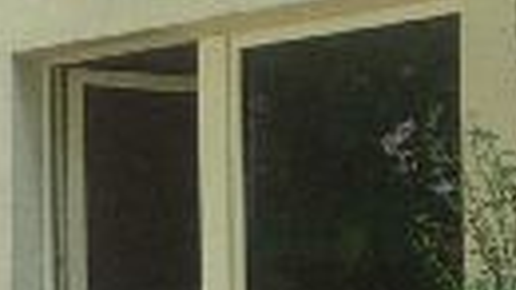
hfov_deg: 6.3
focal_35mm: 336
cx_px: -357
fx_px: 4595
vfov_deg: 3.6
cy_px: 171
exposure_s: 1/50
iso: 100
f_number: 4.9
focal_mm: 8.8
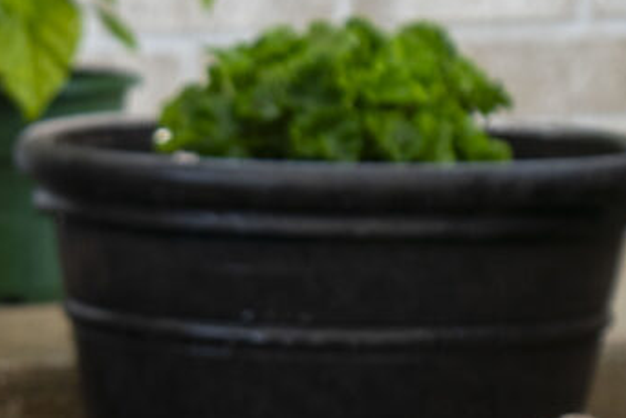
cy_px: 737
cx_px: -254
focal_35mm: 368
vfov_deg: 3.7
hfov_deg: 5.6
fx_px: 6399
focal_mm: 82
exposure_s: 1/125
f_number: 4.5
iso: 250
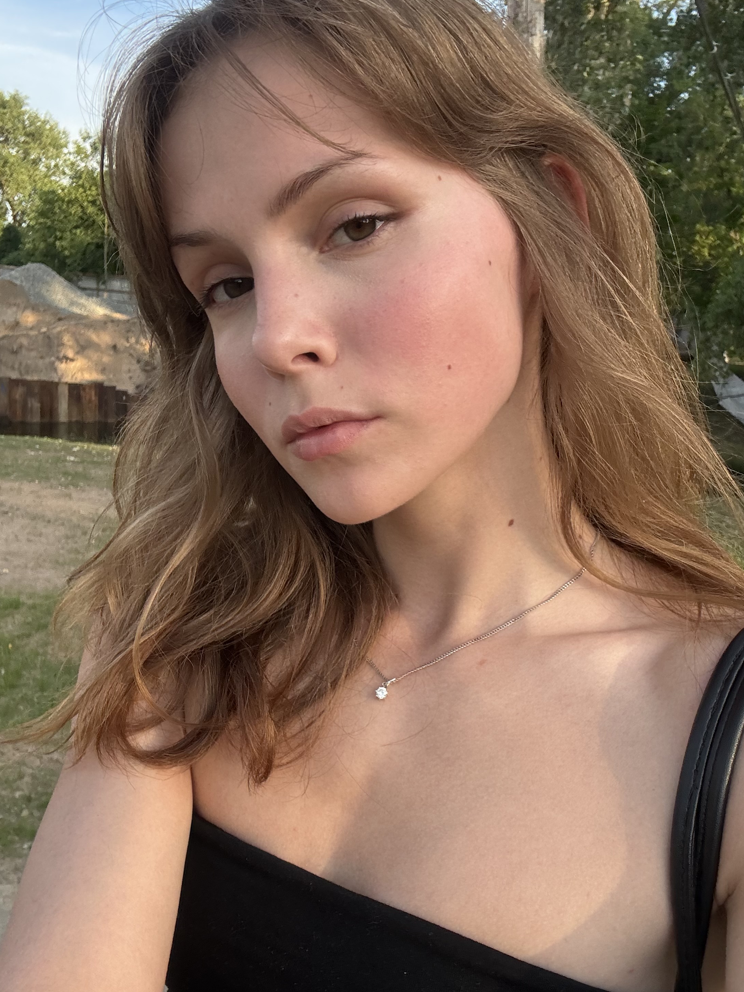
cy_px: 510
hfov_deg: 44.2
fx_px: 917
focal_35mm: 32
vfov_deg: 56.8
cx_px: 368
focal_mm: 2.69
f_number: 1.9
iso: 25
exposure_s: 1/245
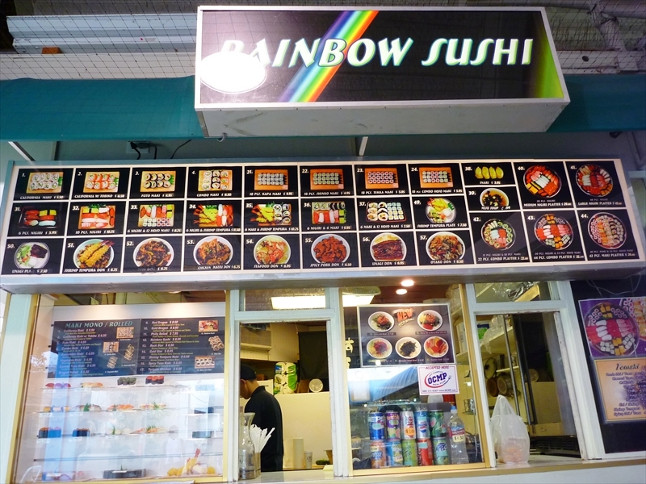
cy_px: 242
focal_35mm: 28
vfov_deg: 49.7
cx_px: 323
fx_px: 523
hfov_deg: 63.4
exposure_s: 1/30
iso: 160
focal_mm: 4.9
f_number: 3.3
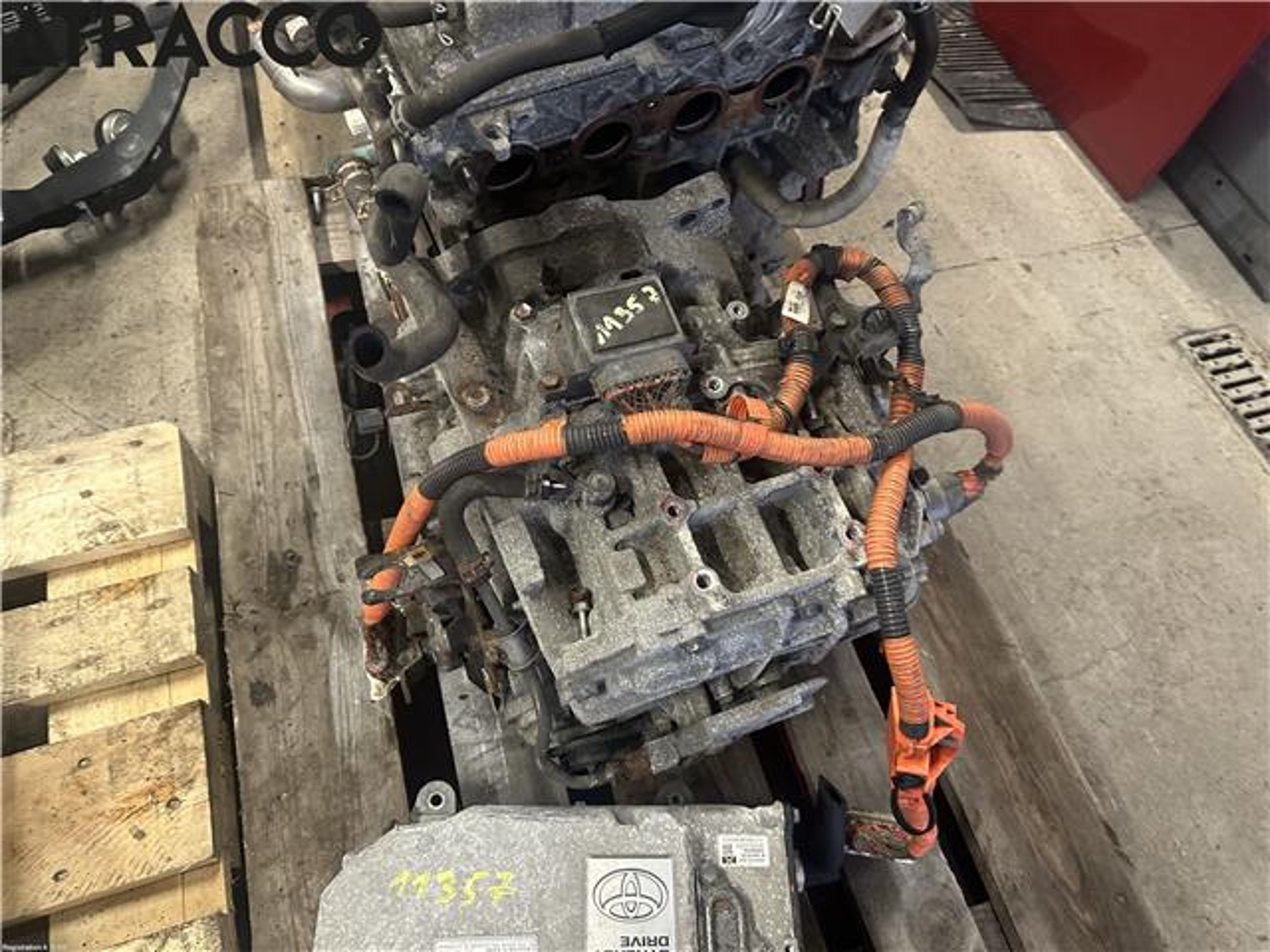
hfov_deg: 71.6
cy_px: 476
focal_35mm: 24
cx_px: 635
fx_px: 881
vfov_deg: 56.8
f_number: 1.78
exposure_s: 1/50
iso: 320
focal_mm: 6.86
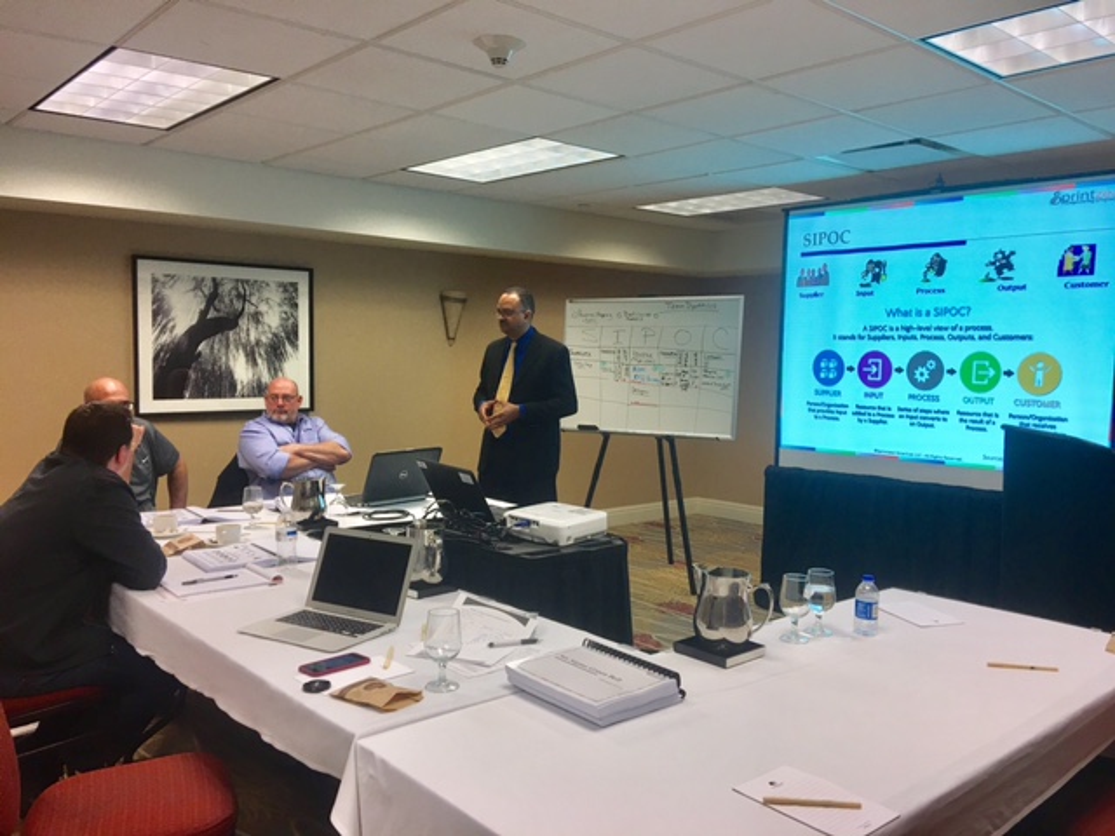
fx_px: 934
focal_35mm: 29
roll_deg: -0.7
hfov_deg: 61.7
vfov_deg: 48.2
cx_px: 558
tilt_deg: -2.4
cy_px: 418
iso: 25
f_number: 2.2
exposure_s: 1/40
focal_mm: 4.15
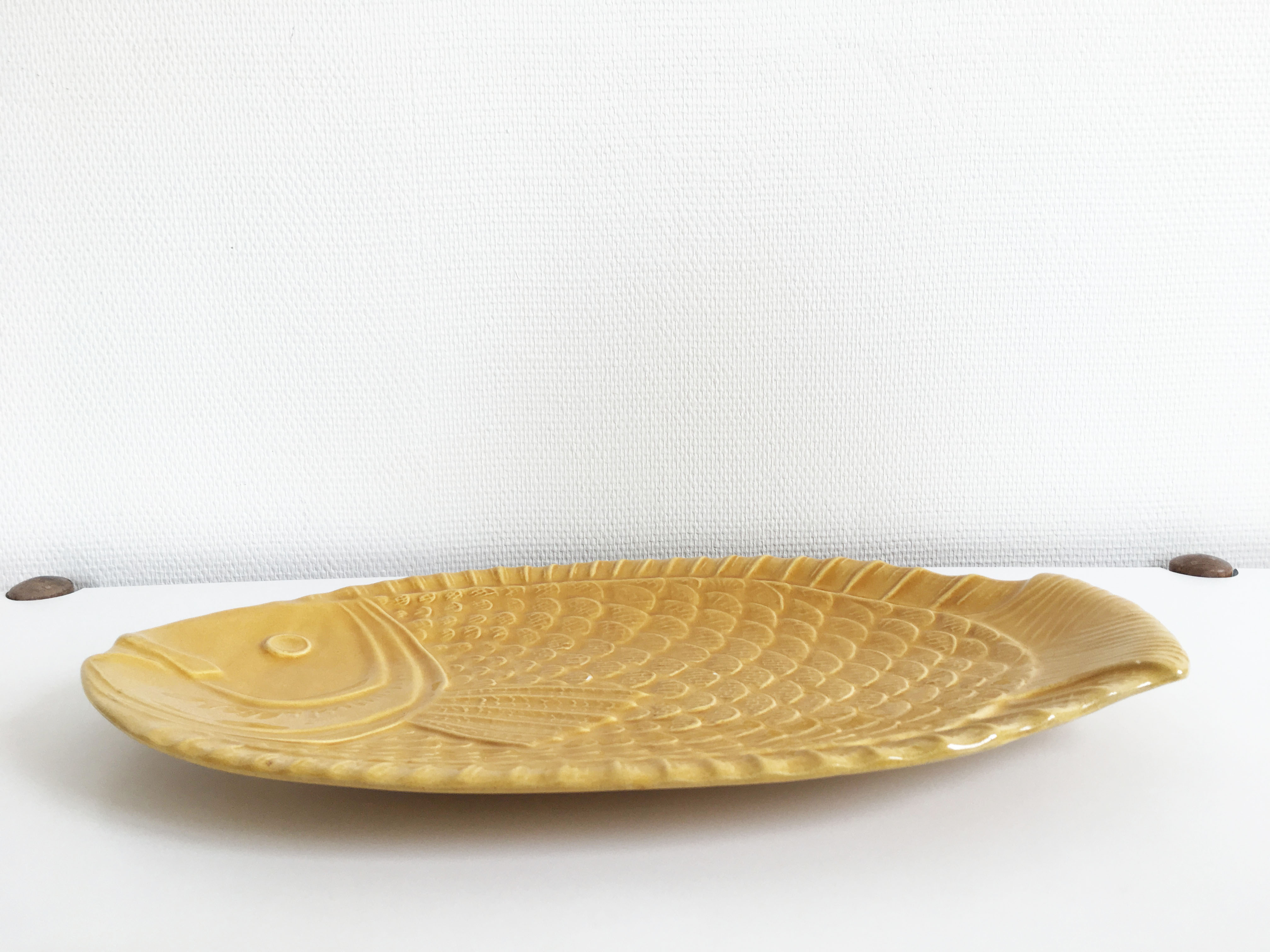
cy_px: 476
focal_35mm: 29
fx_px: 1064
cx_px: 635
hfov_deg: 61.7
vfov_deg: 48.2
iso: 40
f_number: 2.2
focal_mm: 4.15
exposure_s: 1/100
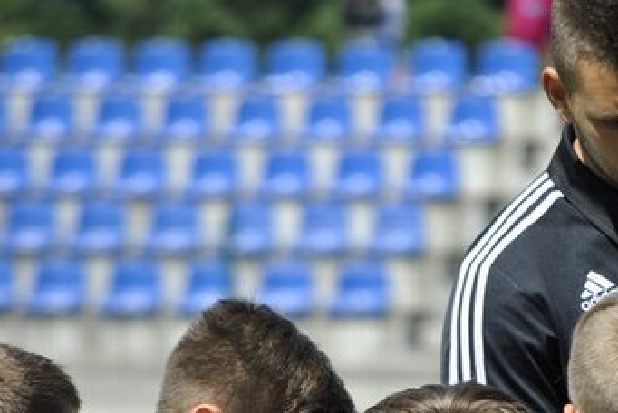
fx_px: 8607
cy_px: 373
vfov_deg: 2.7
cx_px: 422
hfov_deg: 4.1
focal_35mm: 501
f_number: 5.3
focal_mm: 175
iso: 200
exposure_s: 1/800
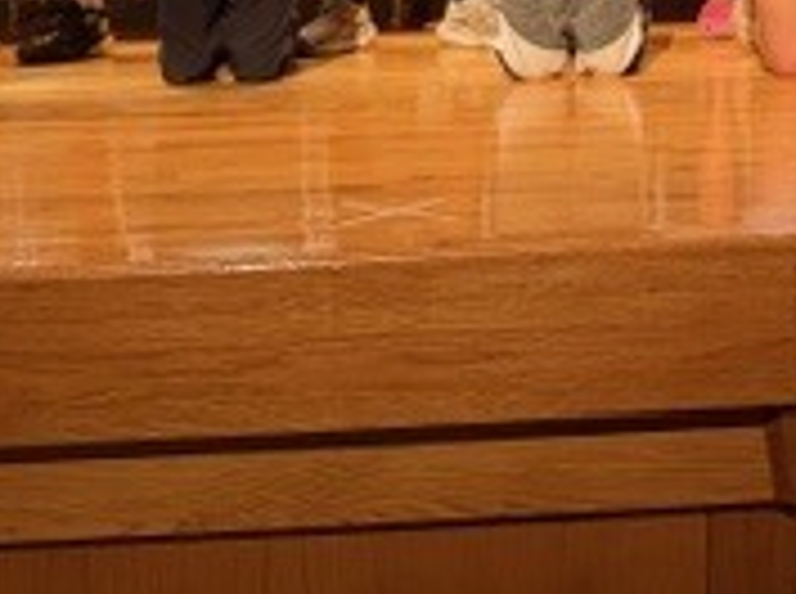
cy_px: -297
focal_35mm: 87
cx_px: 742
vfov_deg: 15.6
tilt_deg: +4.7
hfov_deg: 21.9
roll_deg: +1.3
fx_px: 1997
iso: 500
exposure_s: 1/60
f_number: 1.78
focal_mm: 6.76
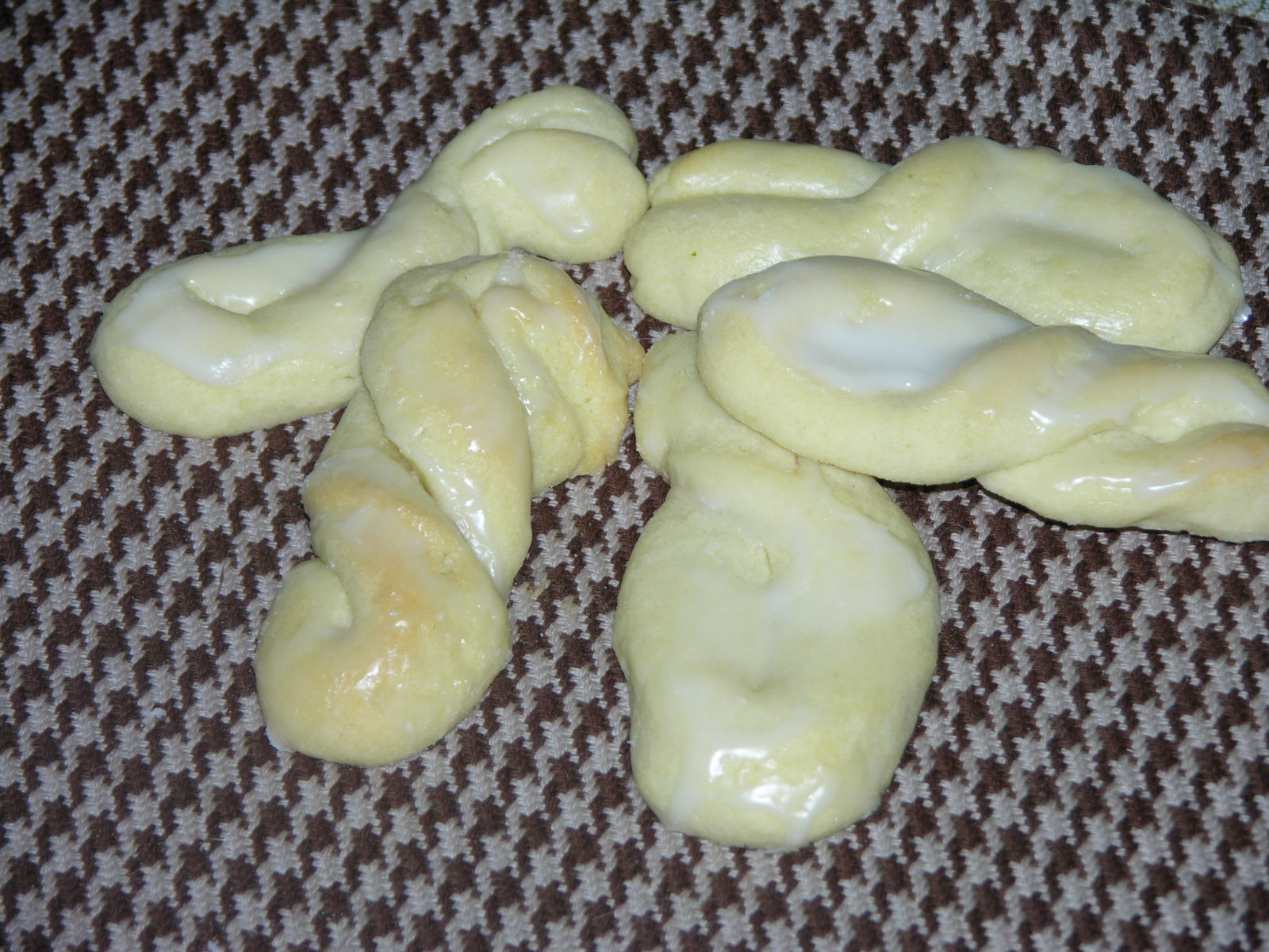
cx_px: 634
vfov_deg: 8.2
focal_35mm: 180
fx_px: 6599
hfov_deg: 11.0
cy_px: 476
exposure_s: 1/253
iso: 50
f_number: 4
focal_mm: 44.7
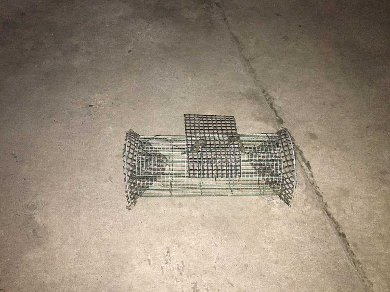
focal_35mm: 29
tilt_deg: -54.2
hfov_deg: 61.7
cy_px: 146
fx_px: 327
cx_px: 195
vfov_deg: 48.2
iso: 250
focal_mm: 4.15
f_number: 2.2
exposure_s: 1/17
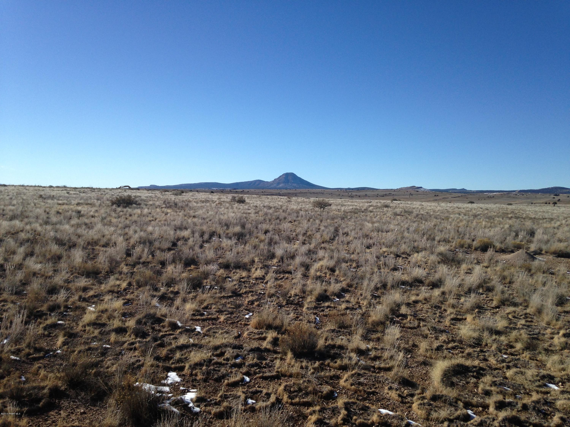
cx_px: 285
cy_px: 214
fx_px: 543
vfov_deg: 42.9
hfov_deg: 55.4
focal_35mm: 33
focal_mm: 4.12
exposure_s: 1/2088
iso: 50
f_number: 2.4
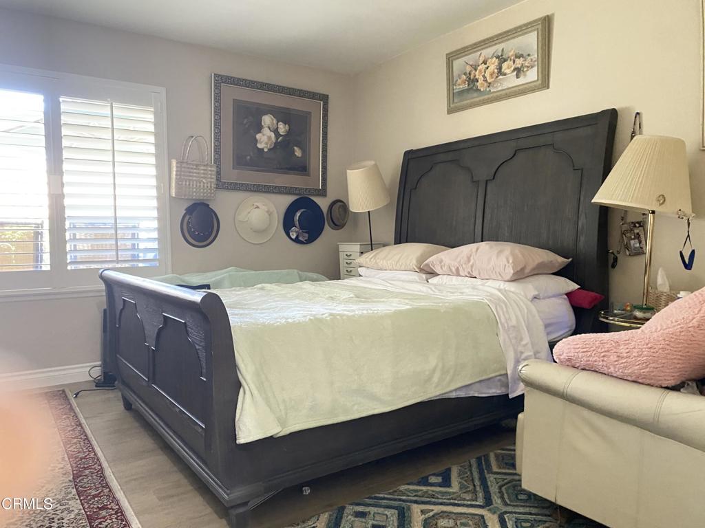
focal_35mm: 26
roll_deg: -0.5
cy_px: 264
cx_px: 352
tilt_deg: -3.9
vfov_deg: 53.1
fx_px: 530
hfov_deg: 67.3
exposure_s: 1/31
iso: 640
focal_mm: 4.25
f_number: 1.8
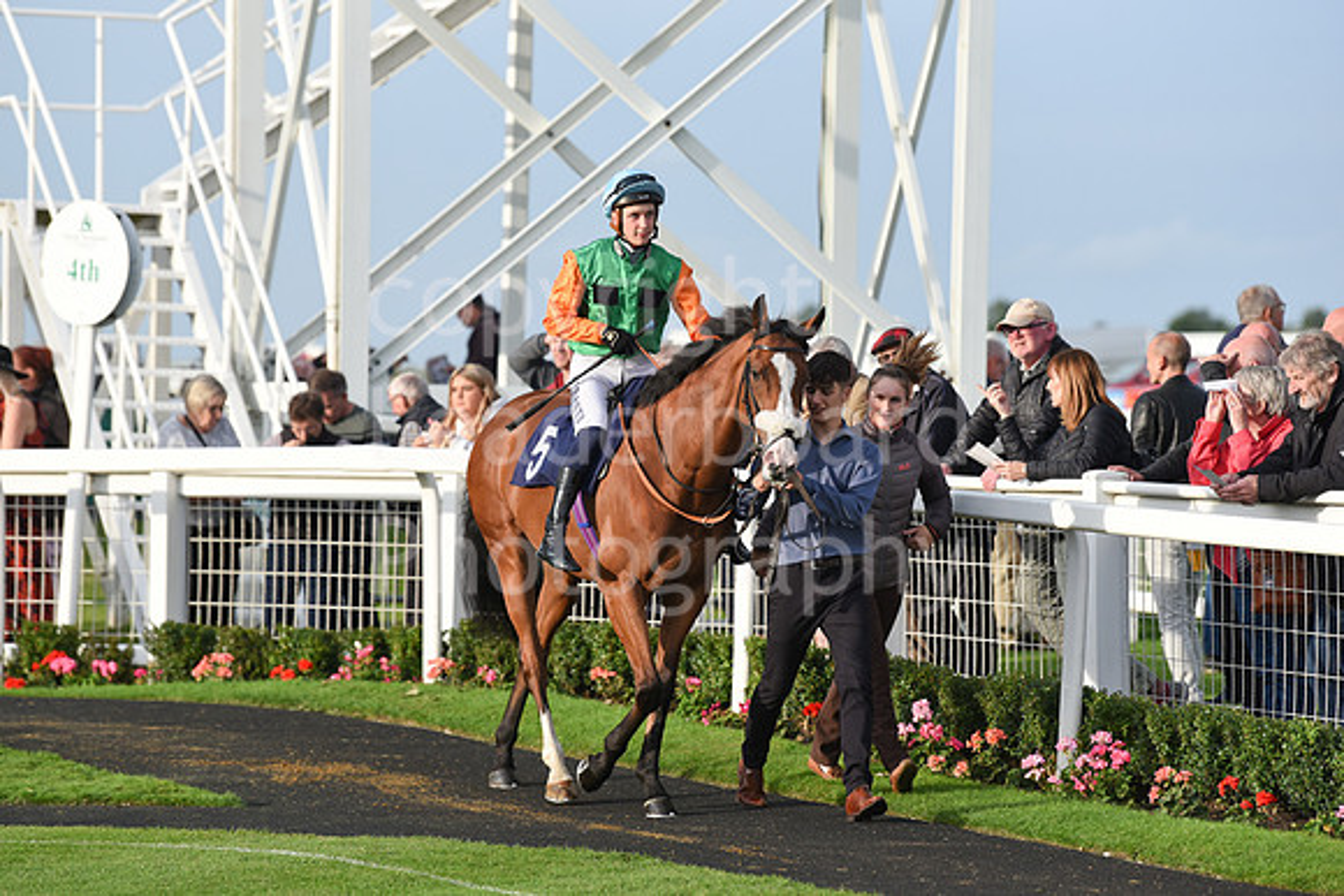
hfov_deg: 10.3
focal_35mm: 200
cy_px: 448
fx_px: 7468
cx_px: 672
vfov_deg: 6.9
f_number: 4.5
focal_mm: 200
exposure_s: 1/2000
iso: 640
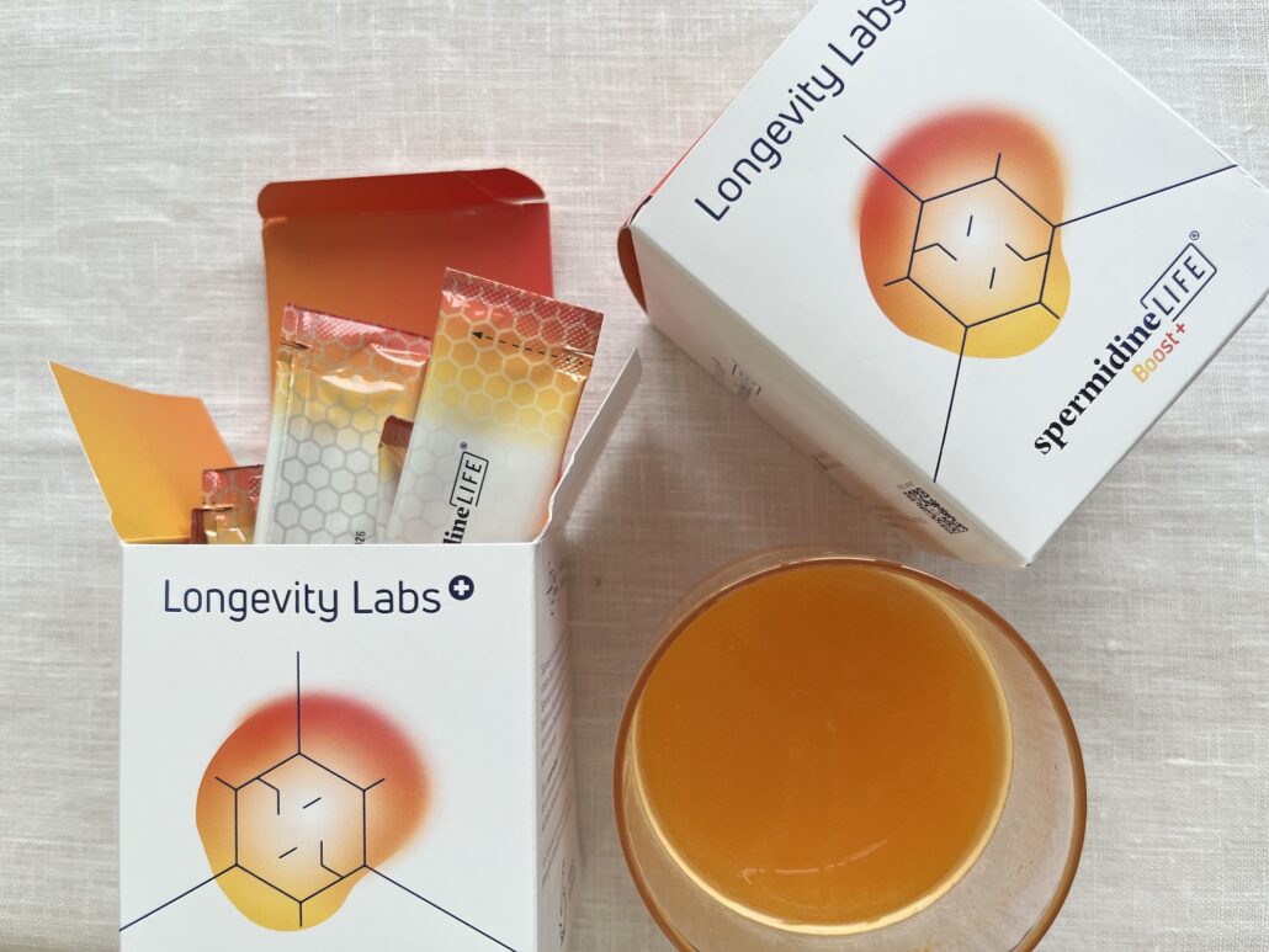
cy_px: 476
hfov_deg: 67.3
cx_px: 634
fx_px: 953
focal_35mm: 26
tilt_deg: -88.1
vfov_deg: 53.1
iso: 100
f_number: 1.6
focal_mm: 5.1
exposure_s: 1/122
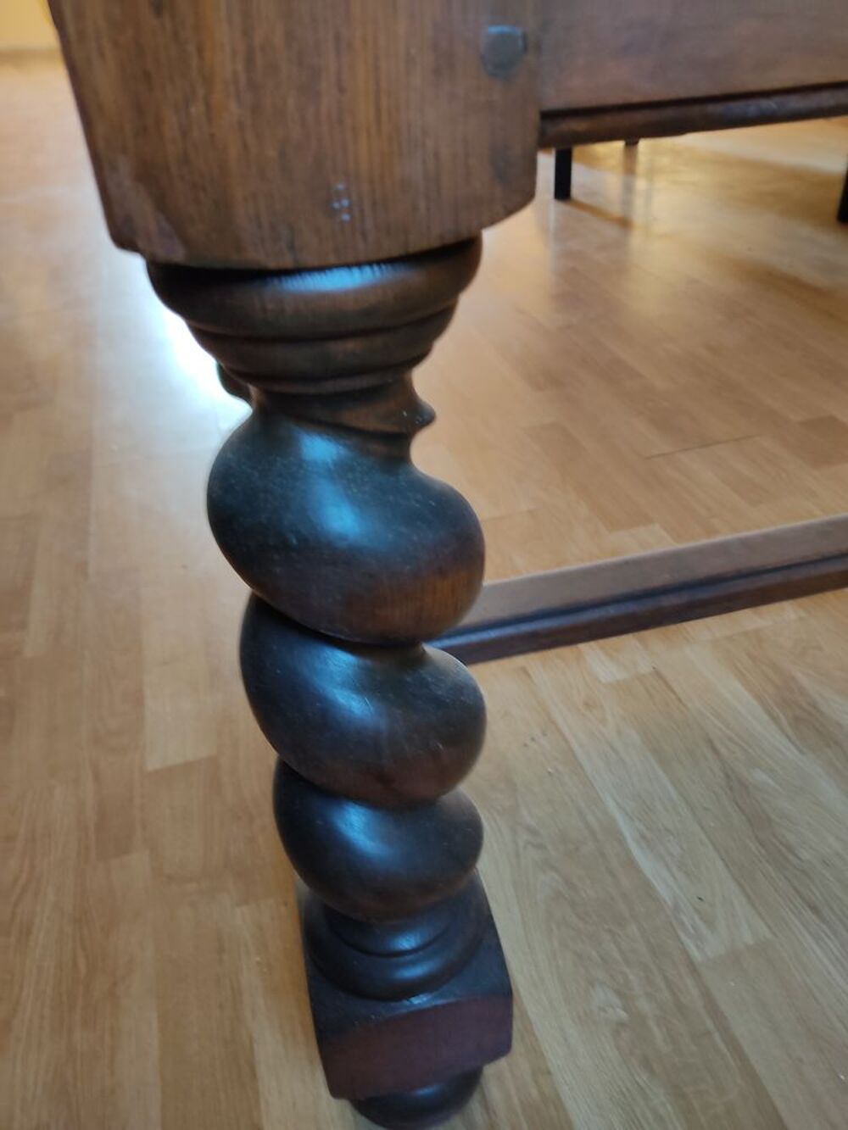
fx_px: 849
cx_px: 424
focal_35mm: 26
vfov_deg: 67.3
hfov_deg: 53.1
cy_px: 565
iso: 325
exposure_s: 1/33
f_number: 1.79
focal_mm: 4.74
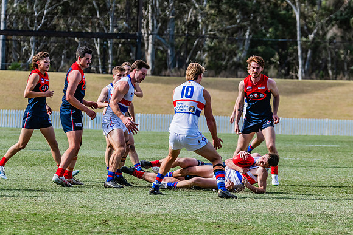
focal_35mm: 270
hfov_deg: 7.6
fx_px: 2643
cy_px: 115
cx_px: 216
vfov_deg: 5.1
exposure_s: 1/2000
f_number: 7.1
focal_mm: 220
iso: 800
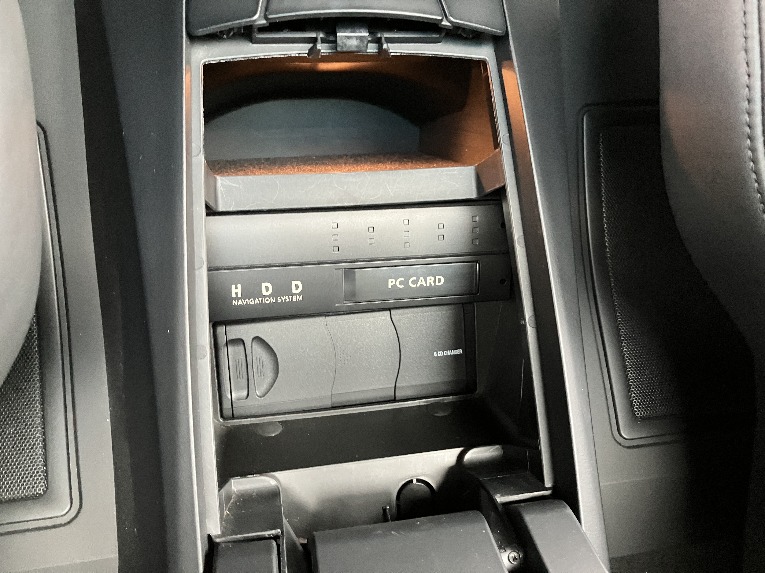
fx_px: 619
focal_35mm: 28
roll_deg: +0.1
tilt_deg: -19.3
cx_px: 382
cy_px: 286
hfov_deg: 63.4
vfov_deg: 49.7
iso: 640
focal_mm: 3.99
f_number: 1.8
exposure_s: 1/26
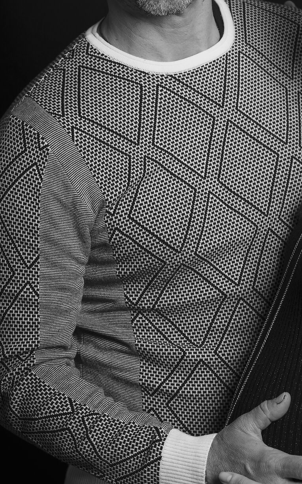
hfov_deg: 10.3
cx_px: 269
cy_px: 184
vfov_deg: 16.6
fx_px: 1660
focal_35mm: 126
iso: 64
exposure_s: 1/200
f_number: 4
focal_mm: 63
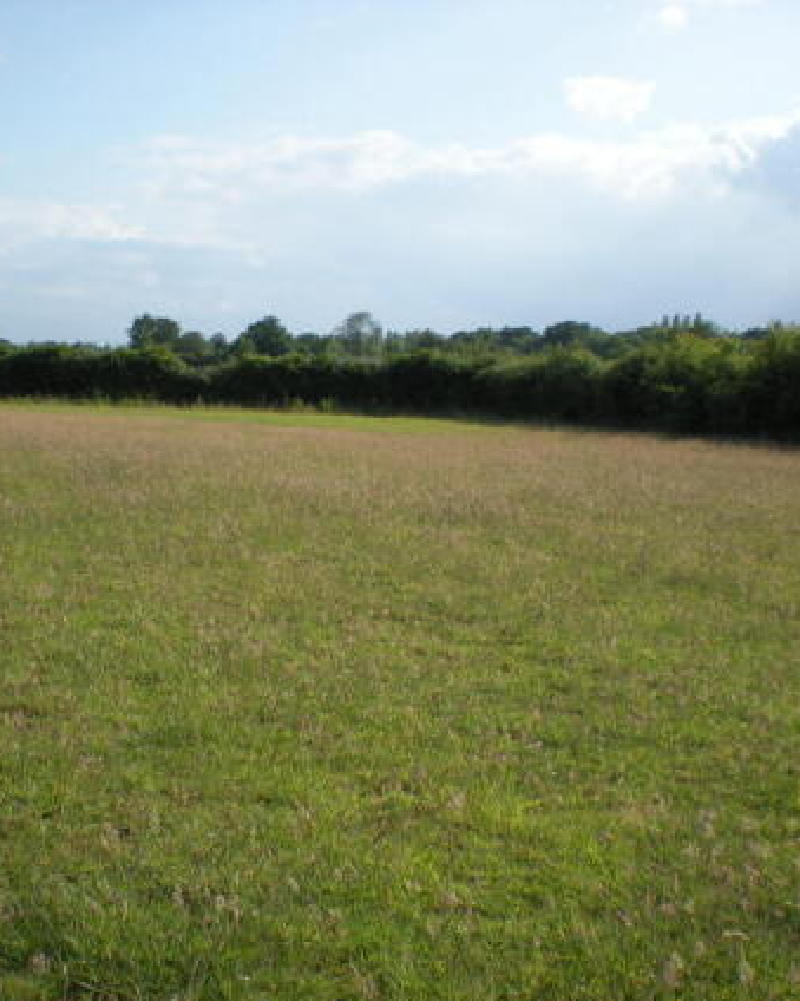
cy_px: 513
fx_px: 1510
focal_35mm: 51
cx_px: 324
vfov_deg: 36.7
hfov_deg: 29.6
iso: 64
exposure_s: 1/390
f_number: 4.6
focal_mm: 6.3
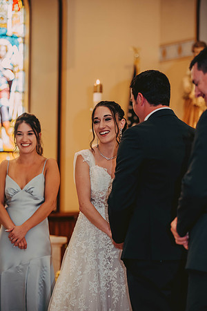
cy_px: 156
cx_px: 104
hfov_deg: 11.8
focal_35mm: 116
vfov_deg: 17.6
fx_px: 1000
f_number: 2.8
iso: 800
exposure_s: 1/80
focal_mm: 116
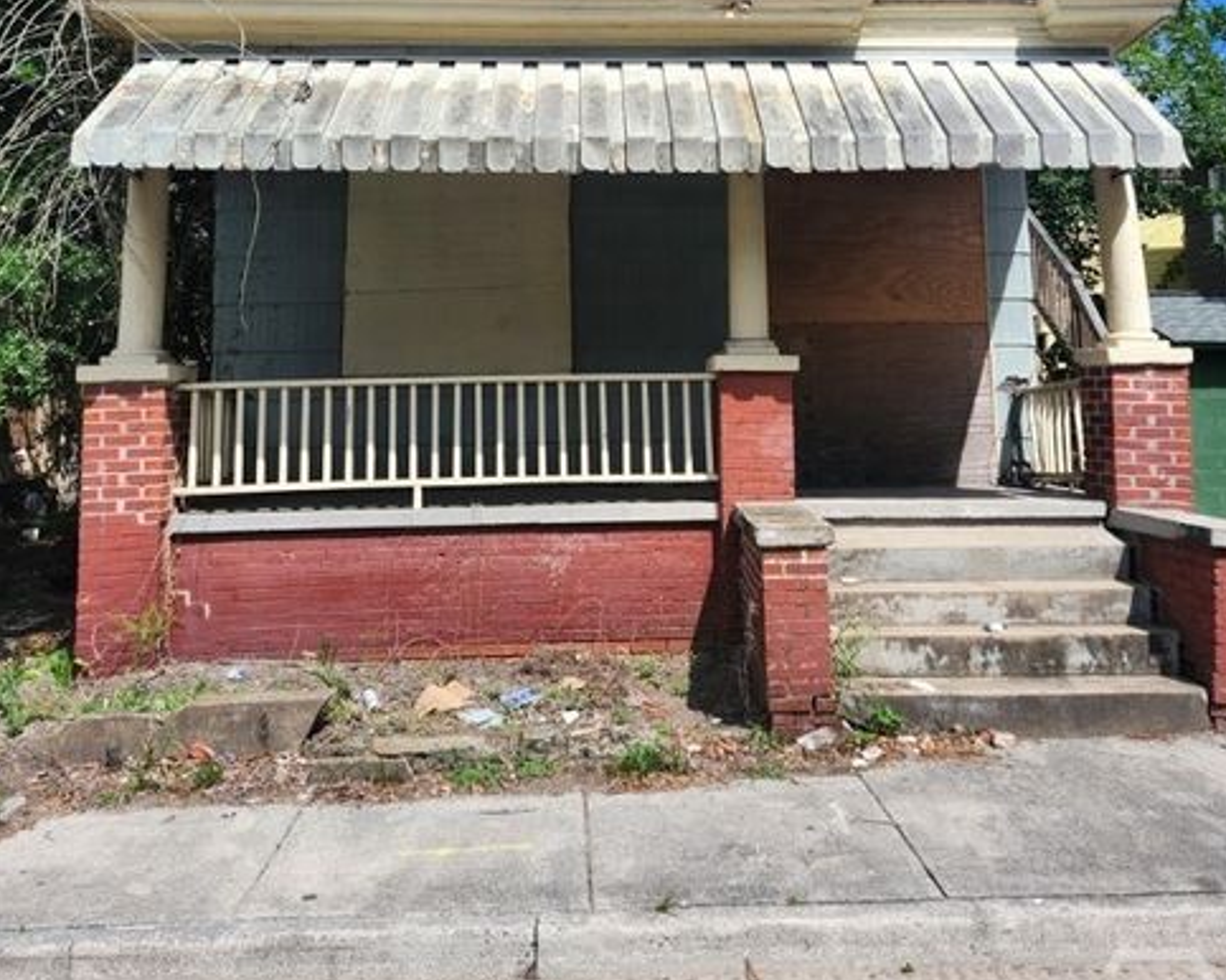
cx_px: 627
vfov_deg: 46.1
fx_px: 1124
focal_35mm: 31
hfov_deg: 57.2
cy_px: 298
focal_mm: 5.54
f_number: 1.8
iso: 25
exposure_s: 1/1347
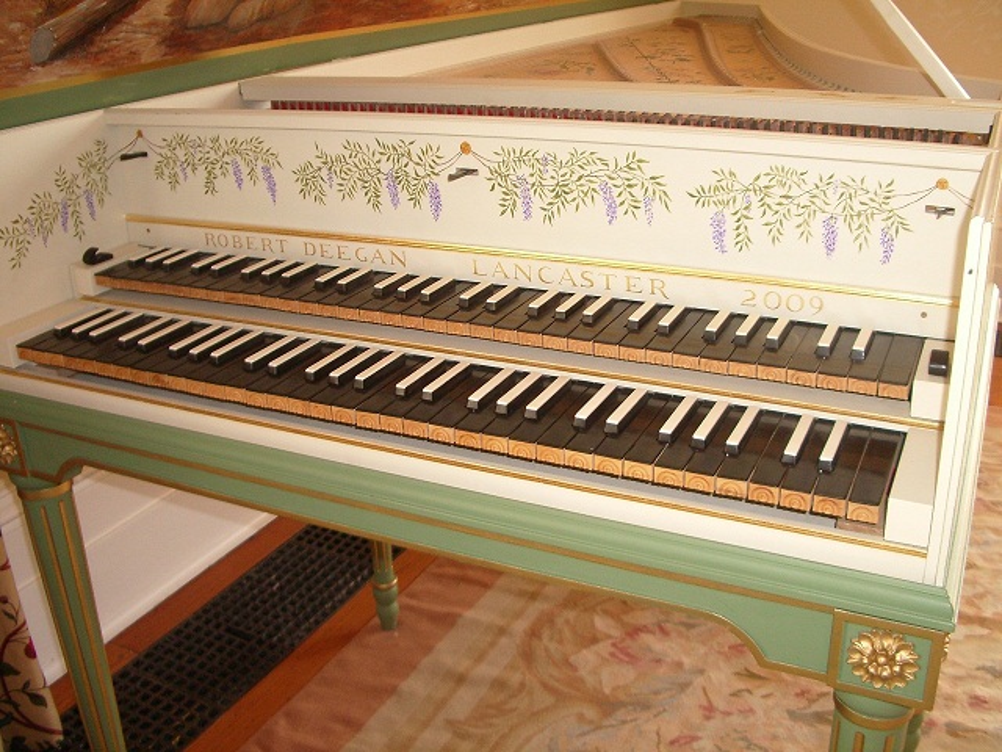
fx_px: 1013
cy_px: 376
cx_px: 501
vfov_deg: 40.7
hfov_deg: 52.6
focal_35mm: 35
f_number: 2.6
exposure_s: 1/60
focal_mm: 5.8
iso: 200
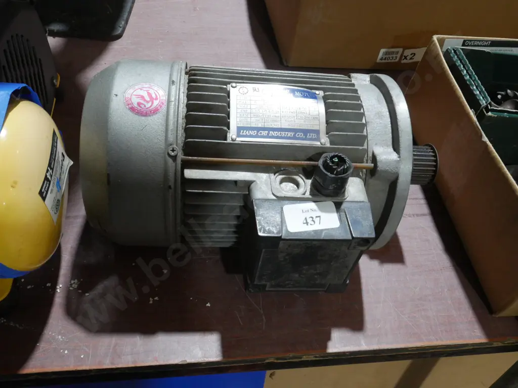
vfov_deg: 49.7
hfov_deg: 63.4
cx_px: 259
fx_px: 419
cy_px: 194
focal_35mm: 28
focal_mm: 14
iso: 2000
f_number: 9
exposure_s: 1/60
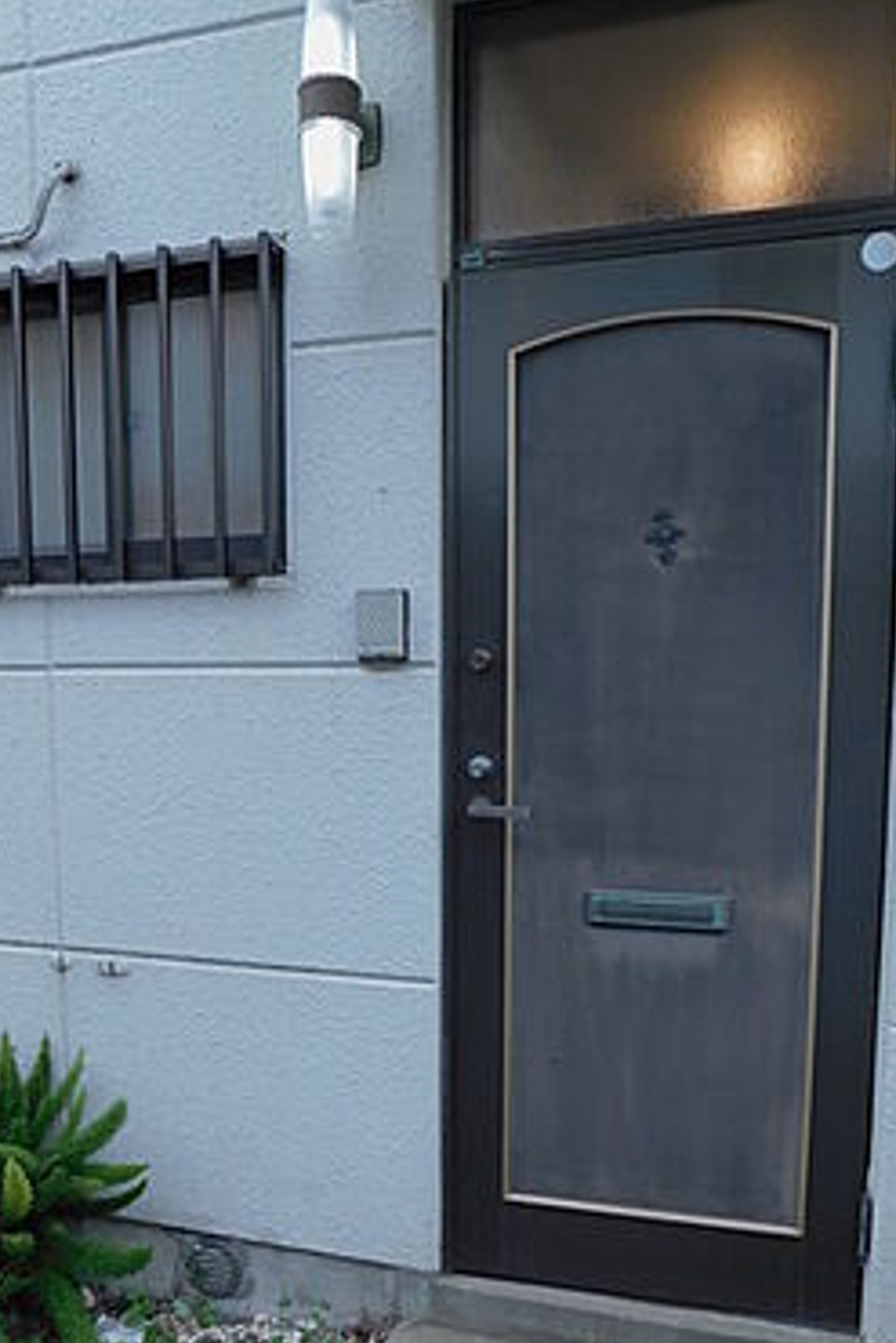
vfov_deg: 59.8
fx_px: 1156
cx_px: 432
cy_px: 806
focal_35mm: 31
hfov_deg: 42.4
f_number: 3
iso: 125
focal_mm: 4
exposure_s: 1/160
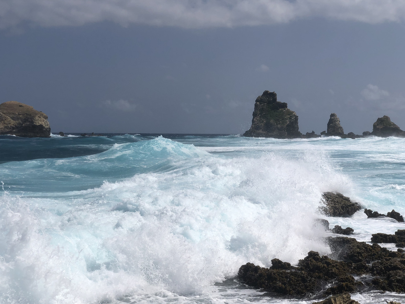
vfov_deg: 27.5
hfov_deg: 36.2
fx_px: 620
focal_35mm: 53
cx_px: 201
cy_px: 151
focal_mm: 6
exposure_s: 1/4367
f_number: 2.4
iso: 16
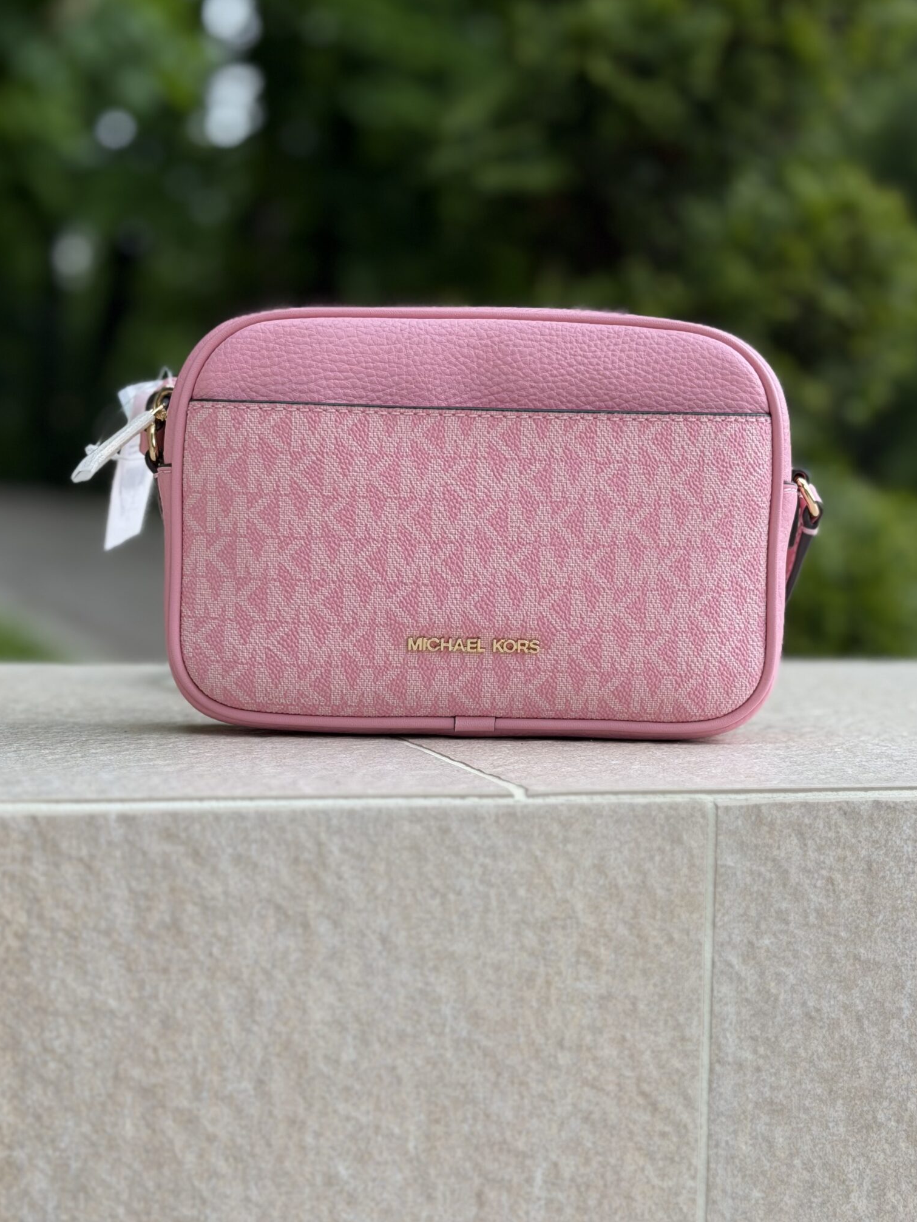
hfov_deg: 24.0
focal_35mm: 61
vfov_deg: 31.7
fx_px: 2154
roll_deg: -1.7
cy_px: 621
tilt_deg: -4.0
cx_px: 464
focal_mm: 6.76
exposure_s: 1/611
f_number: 1.78
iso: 64
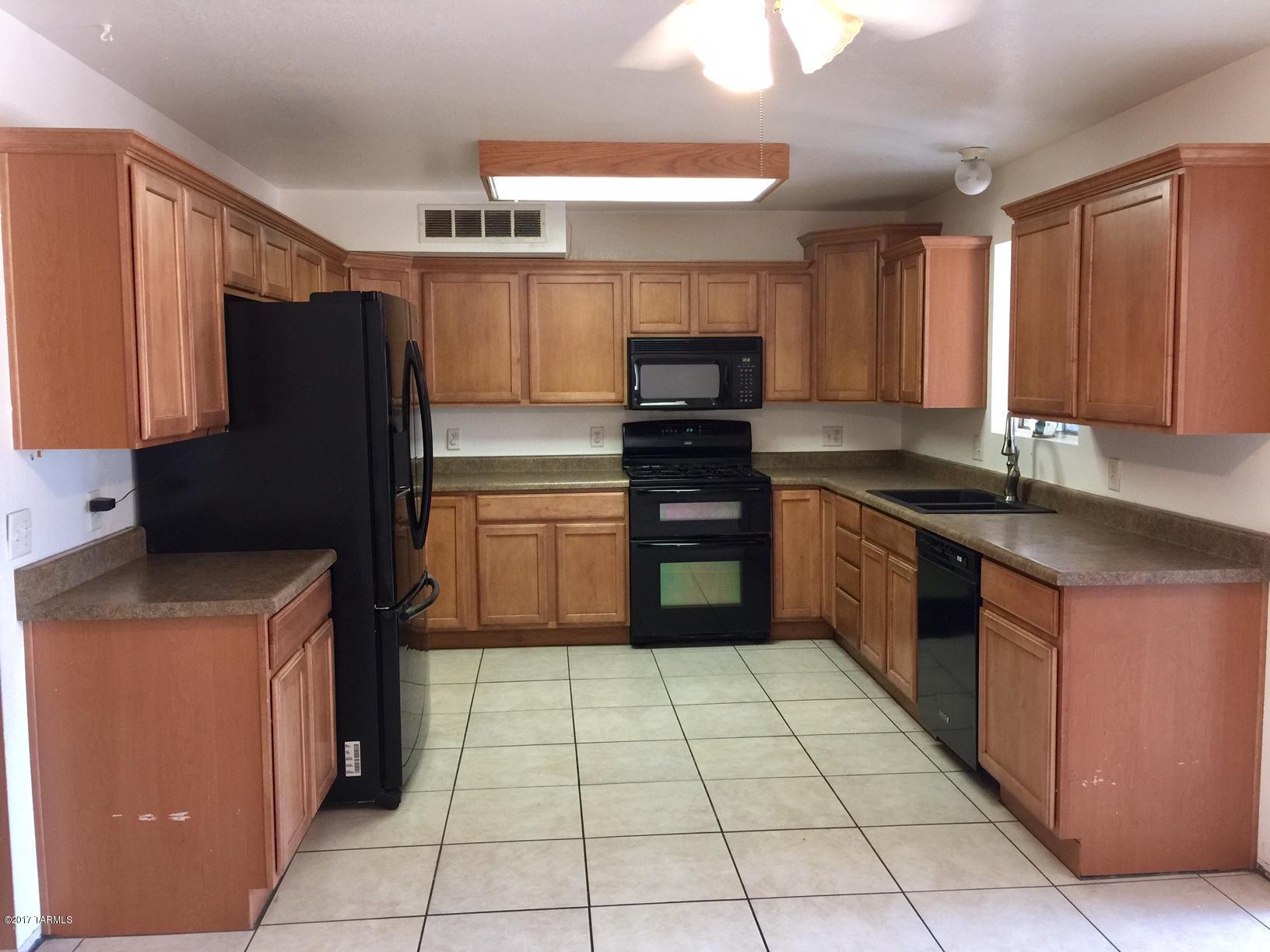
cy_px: 476
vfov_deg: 48.2
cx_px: 635
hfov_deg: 61.7
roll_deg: -0.1
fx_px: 1064
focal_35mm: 29
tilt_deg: -5.2
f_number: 2.2
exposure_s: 1/15
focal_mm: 4.15
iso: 64
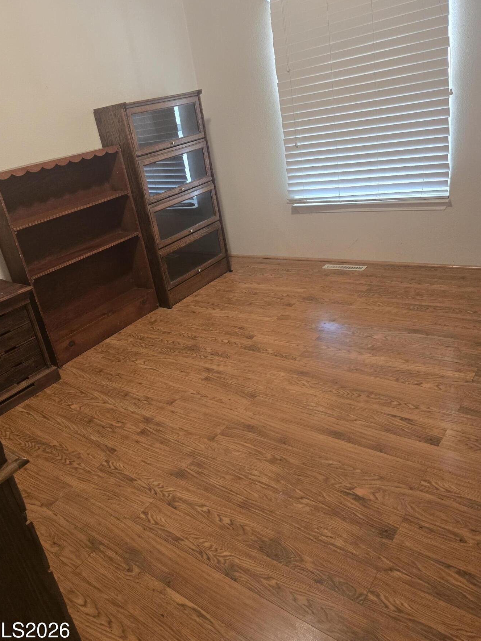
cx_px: 210
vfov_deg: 67.2
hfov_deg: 52.9
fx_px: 482
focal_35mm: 26
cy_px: 301
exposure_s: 1/120
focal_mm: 5.4
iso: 500
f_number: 1.8
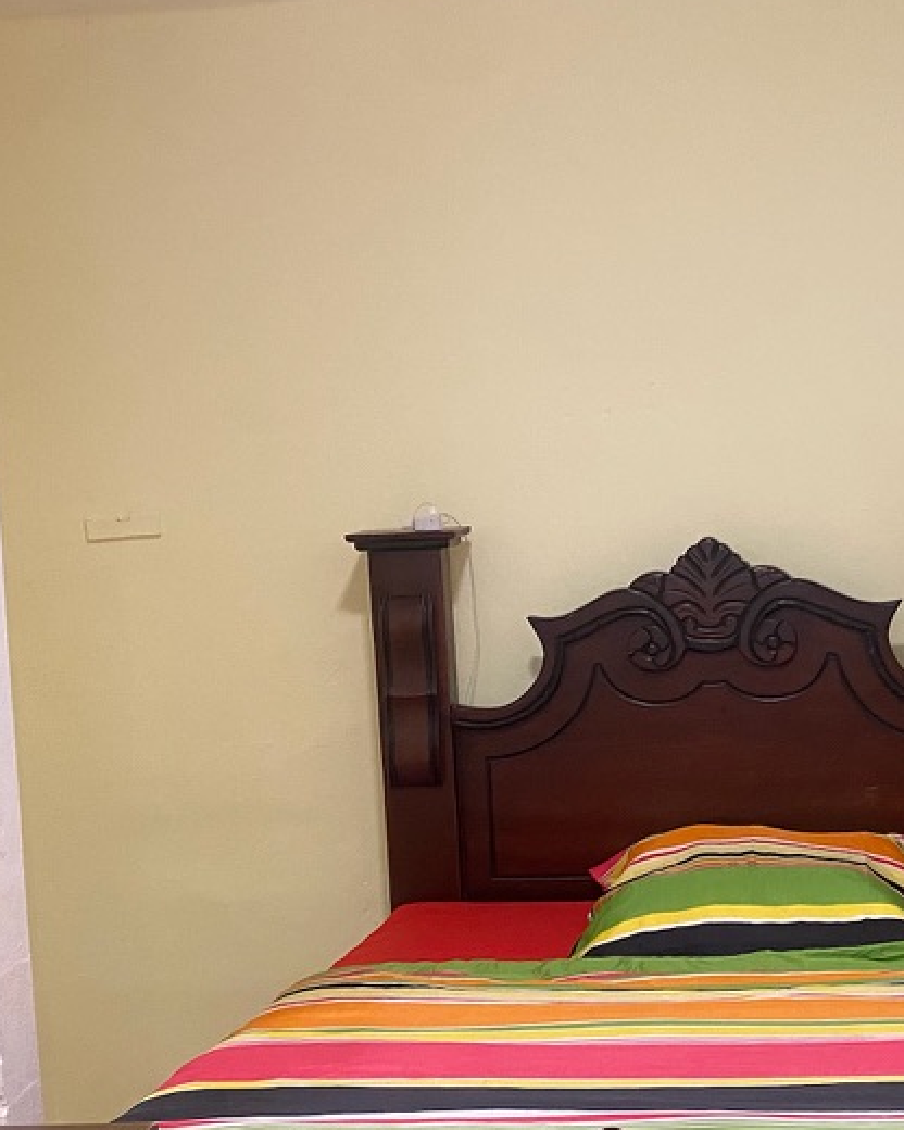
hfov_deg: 30.0
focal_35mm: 50
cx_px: 617
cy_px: 771
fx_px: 1672
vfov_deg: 36.9
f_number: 1.8
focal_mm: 4.25
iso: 400
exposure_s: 1/40
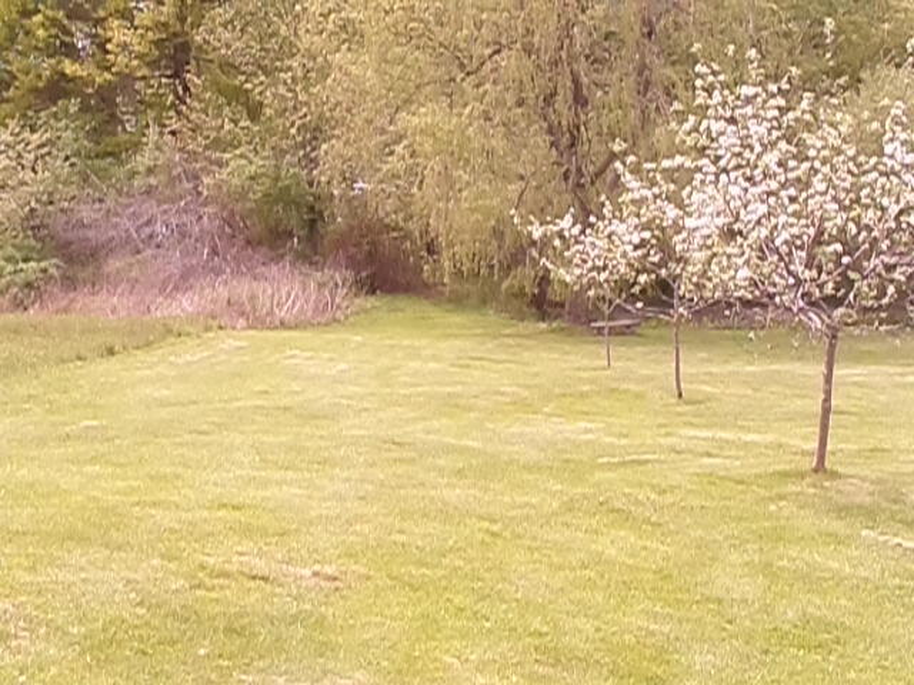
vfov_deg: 20.2
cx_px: 457
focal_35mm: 73
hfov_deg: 26.7
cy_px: 342
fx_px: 1927
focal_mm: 11.9
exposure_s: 1/90
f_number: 8.3
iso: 160
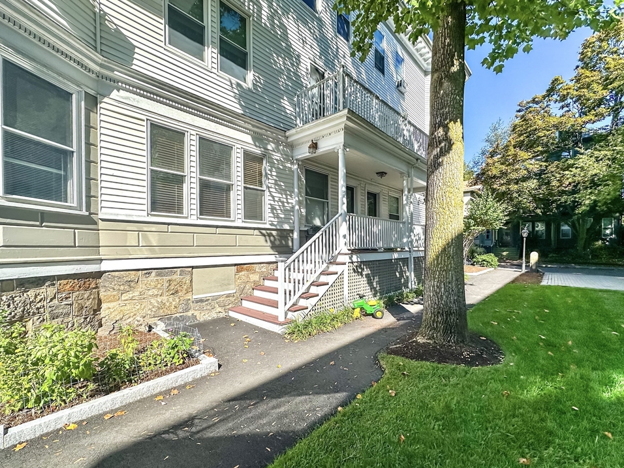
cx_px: 308
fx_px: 270
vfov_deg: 81.7
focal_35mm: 15
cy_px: 239
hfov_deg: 98.2
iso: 50
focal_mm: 2.22
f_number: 2.2
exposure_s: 1/2200
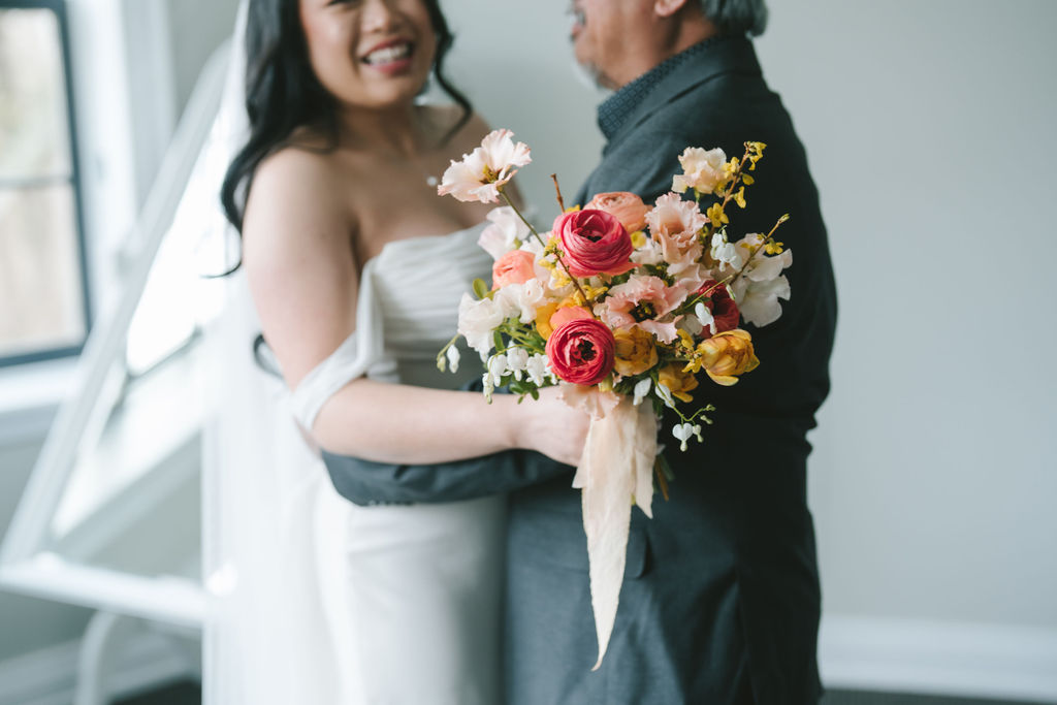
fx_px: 1560
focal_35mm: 53
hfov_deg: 37.4
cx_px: 496
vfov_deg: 25.5
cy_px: 373
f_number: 2
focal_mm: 50
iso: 250
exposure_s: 1/200
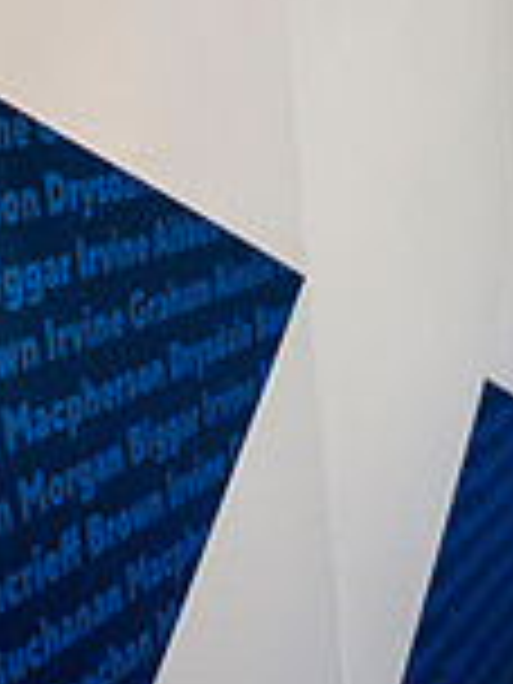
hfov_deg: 12.9
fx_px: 1877
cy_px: 391
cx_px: 1112
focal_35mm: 95
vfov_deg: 20.6
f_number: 4
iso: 500
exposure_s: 1/160
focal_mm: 24
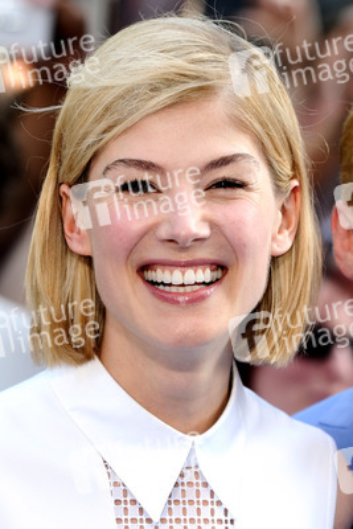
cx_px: 176
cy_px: 264
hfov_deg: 5.6
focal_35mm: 248
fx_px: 3637
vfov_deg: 8.3
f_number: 5
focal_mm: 165
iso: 320
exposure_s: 1/200
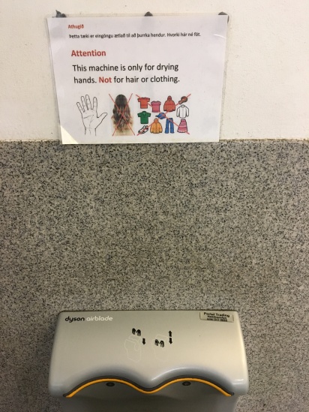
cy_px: 206
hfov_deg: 48.2
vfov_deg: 61.6
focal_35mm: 29
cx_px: 154
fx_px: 345
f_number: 2.2
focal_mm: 4.15
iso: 160
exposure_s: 1/30
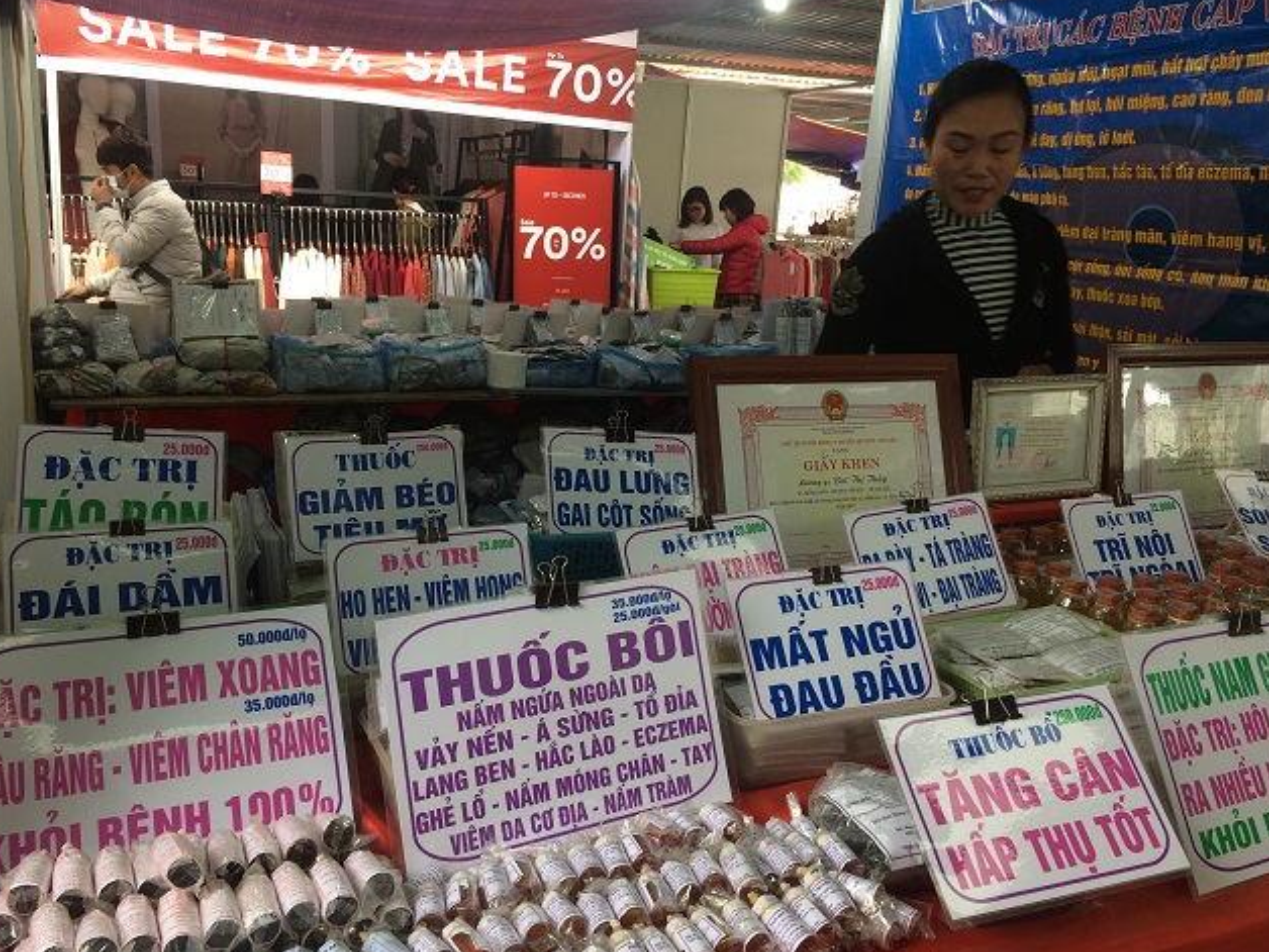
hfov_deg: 60.0
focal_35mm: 30
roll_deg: -2.1
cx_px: 626
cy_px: 474
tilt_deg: -12.6
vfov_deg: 46.8
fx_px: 1100
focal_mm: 4.15
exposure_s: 1/50
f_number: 2.2
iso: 32
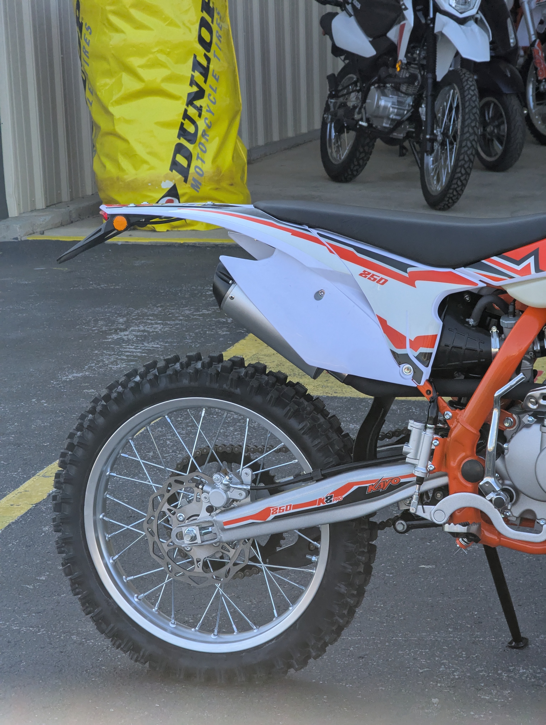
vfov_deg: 18.5
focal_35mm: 106
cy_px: 362
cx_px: 273
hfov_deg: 14.0
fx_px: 2224
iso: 304
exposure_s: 1/1305
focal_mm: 19
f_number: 3.5
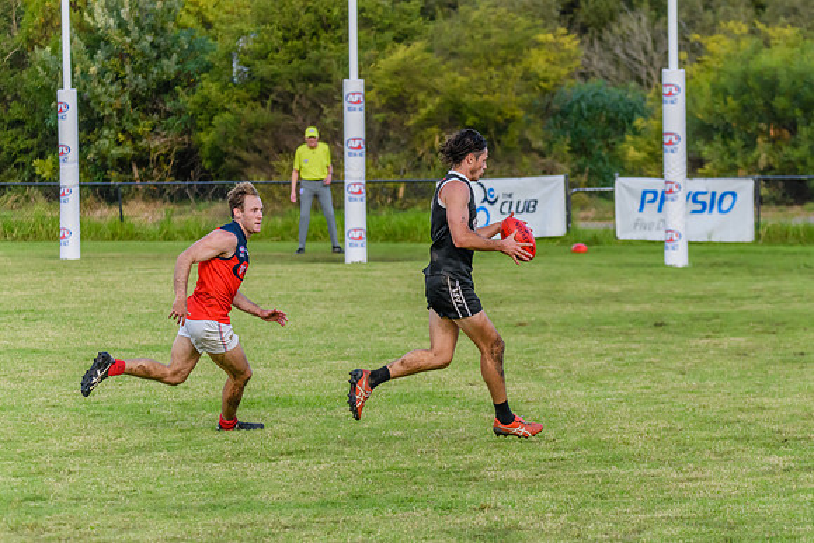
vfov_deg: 6.2
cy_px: 186
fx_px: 5037
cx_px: 501
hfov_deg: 9.2
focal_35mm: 223
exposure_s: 1/2000
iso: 1250
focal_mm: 150
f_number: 5
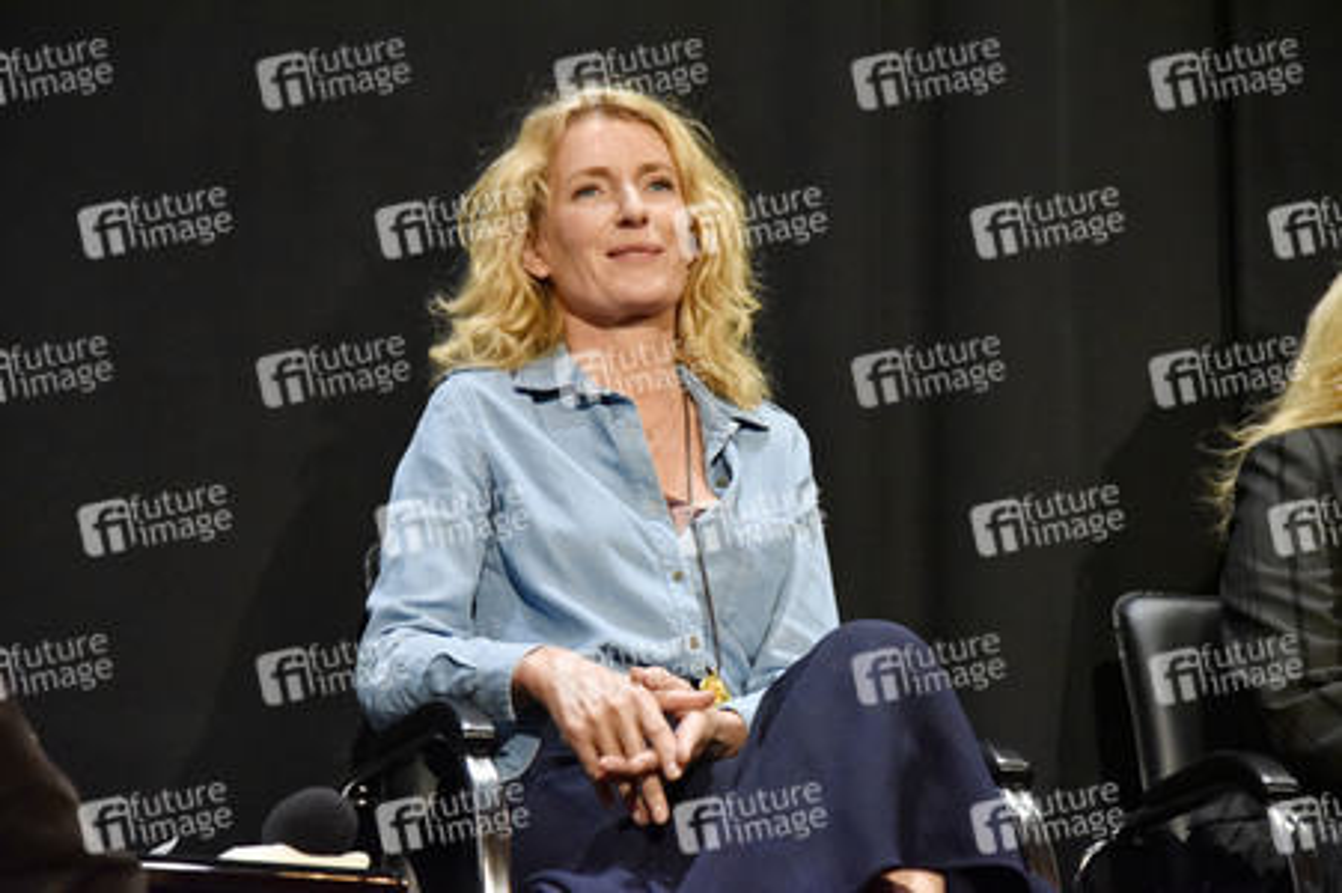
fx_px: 4470
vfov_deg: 11.4
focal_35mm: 120
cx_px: 671
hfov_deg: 17.1
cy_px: 446
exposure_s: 1/100
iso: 6400
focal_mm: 120
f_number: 4.5
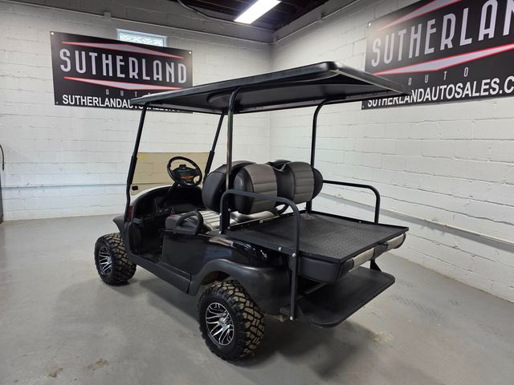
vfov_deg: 58.9
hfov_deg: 73.9
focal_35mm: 23
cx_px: 257
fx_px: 342
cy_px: 192
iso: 100
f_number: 1.7
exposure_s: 1/120
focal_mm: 6.3
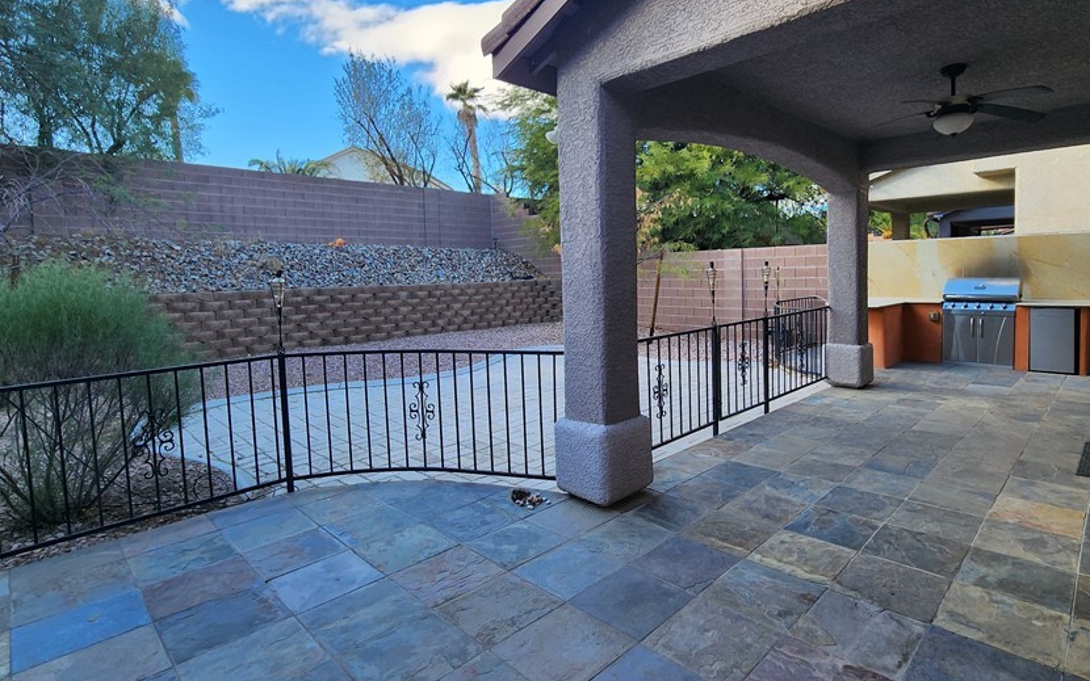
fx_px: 505
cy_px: 303
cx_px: 609
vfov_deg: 67.8
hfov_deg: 93.9
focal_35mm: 17
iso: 50
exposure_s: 1/241
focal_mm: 2.2
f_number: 2.2
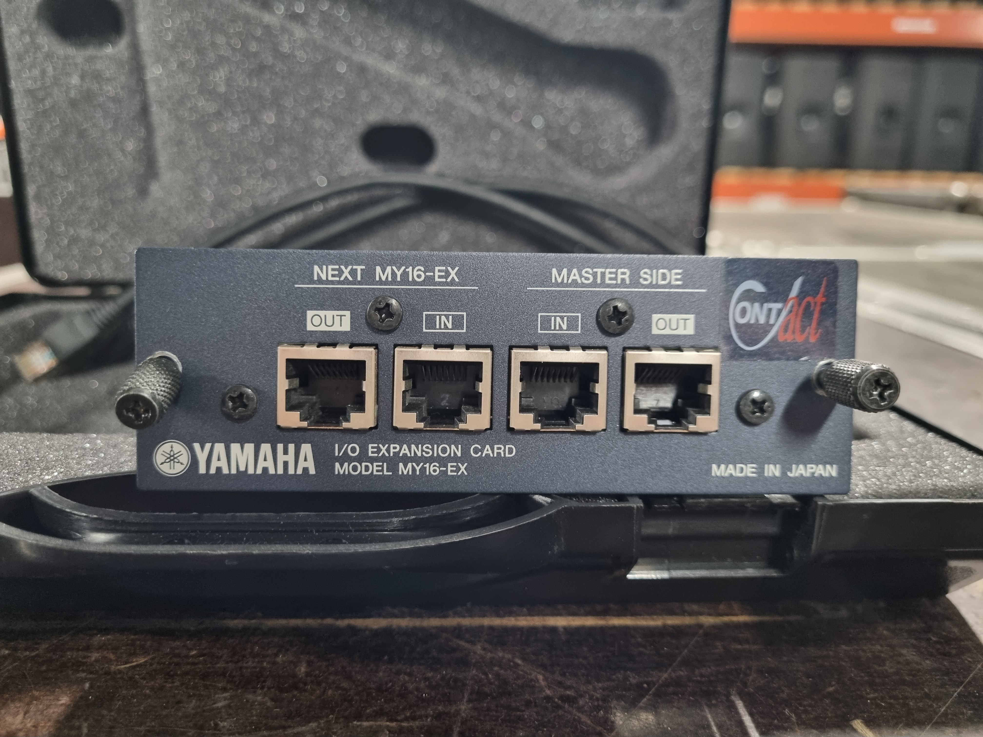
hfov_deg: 67.3
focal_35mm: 26
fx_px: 738
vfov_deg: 53.1
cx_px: 492
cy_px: 368
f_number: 1.8
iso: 640
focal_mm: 5.4
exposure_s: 1/24
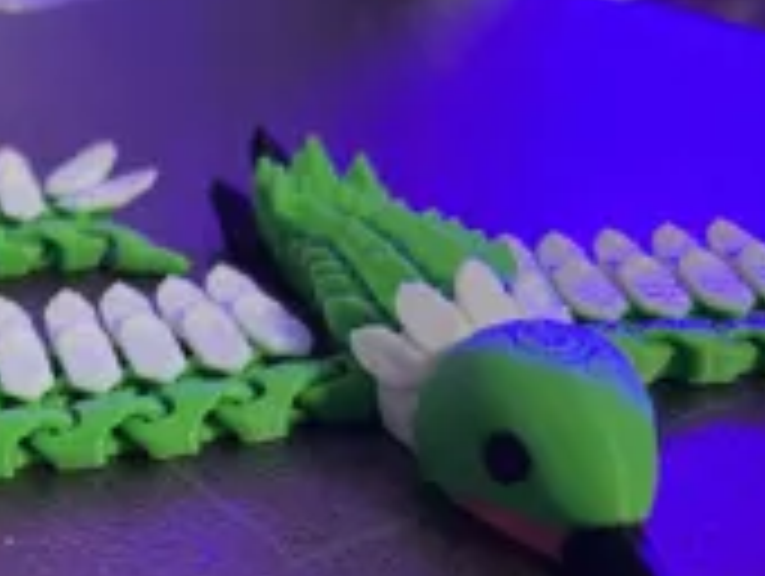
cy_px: 526
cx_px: 4
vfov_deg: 23.4
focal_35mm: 61
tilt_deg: -33.5
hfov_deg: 29.6
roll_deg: +3.8
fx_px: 1350
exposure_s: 1/60
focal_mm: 5.7
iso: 400
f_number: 1.5
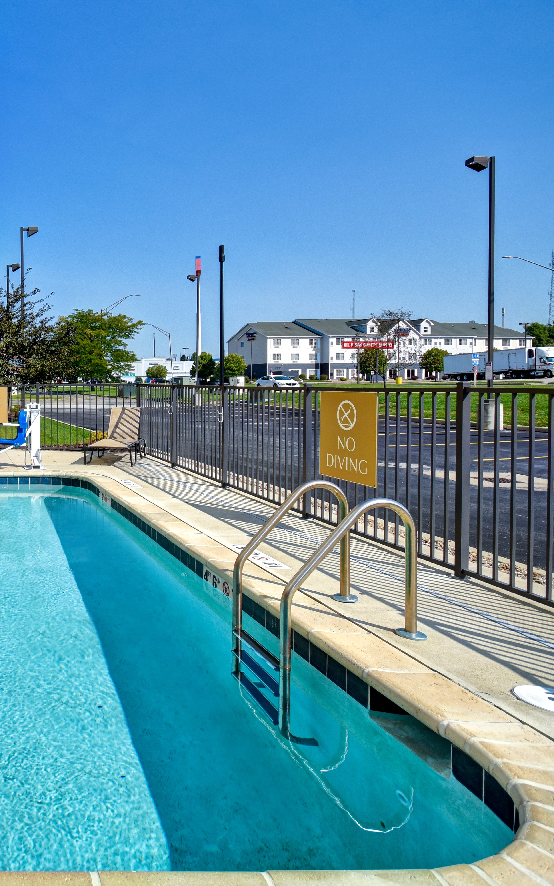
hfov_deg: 40.7
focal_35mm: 23
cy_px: 442
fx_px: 556
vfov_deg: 77.2
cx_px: -78
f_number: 7.1
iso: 250
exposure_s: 1/1250
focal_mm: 10
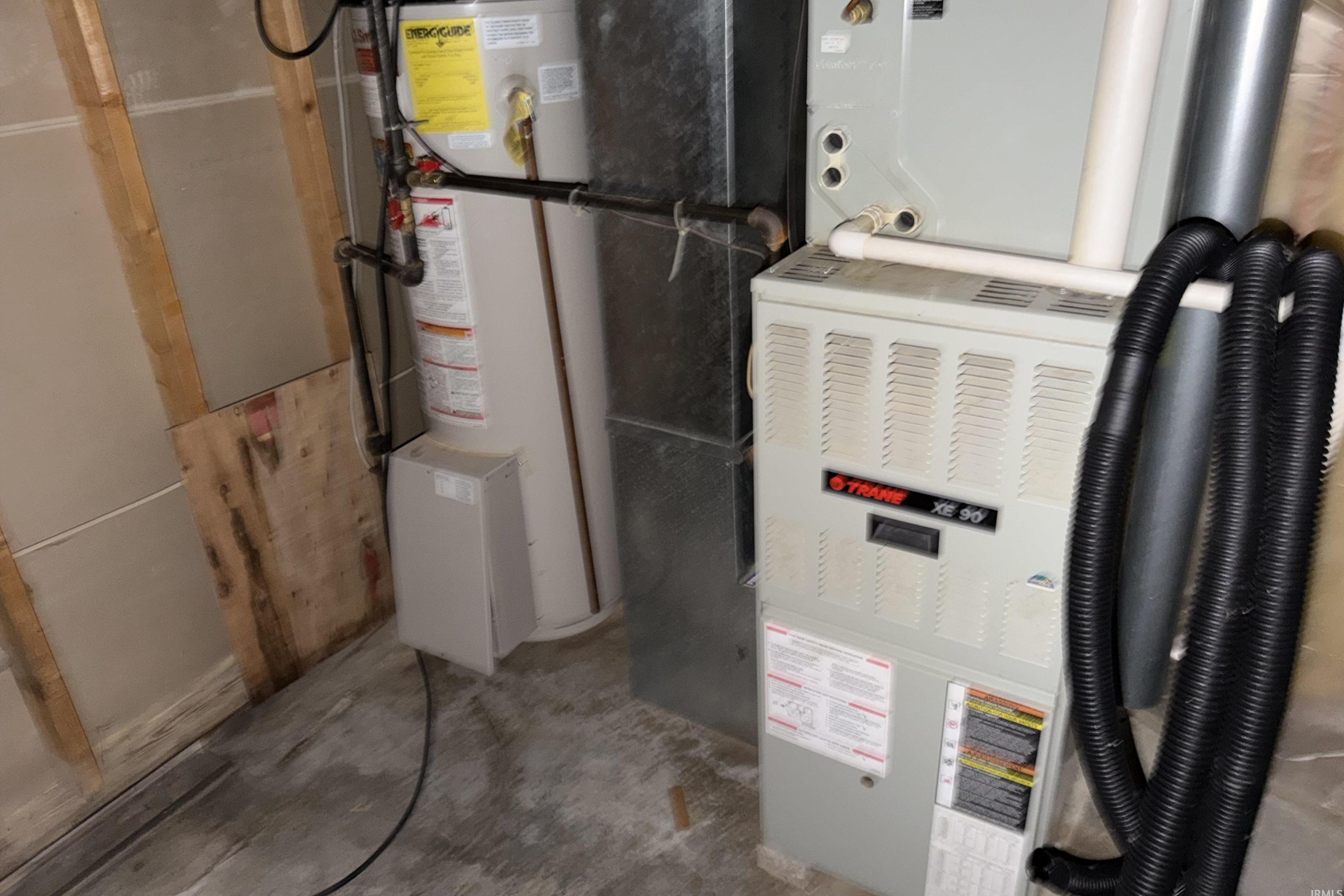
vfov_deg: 51.2
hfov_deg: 71.5
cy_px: 398
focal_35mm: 25
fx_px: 933
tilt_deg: -26.0
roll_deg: +3.1
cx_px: 672
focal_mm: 6.76
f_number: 1.78
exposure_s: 1/4
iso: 100
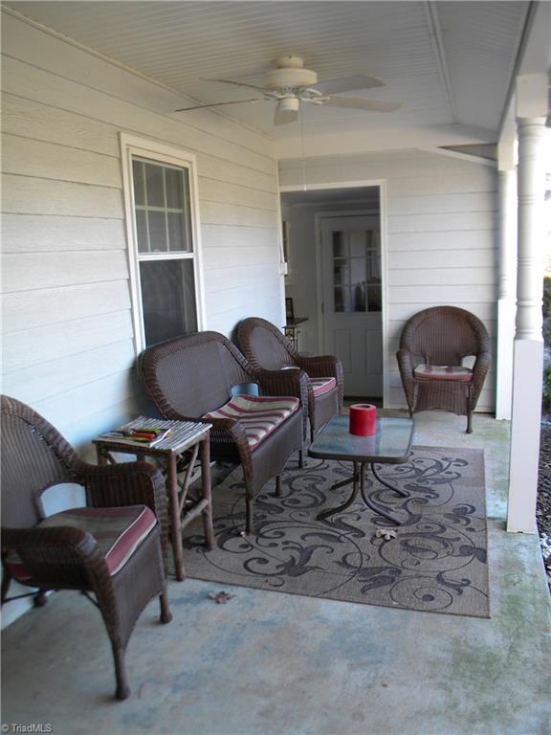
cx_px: 276
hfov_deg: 49.7
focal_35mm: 28
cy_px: 368
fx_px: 594
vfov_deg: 63.4
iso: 80
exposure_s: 1/25.7
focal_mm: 5
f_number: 3.5
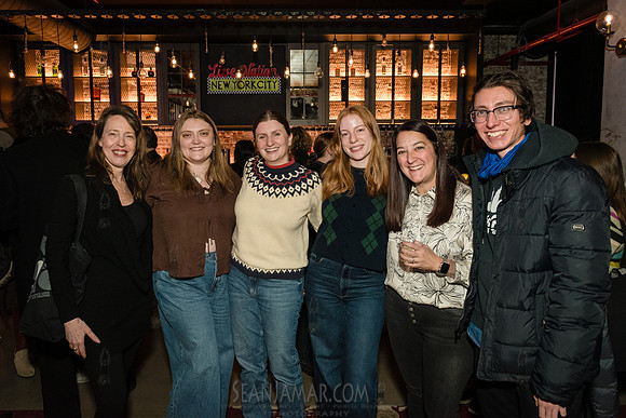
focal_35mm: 26
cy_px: 197
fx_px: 449
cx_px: 297
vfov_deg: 49.9
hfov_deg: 69.7
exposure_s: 1/160
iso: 4000
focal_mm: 24
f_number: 4
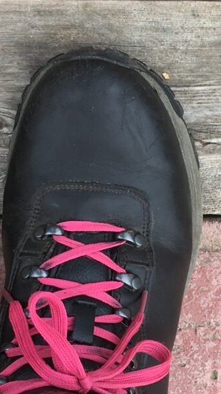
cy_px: 185
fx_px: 1125
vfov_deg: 19.8
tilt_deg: -72.6
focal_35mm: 108
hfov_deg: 11.2
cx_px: 197
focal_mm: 4.15
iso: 25
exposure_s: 1/161
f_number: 2.2
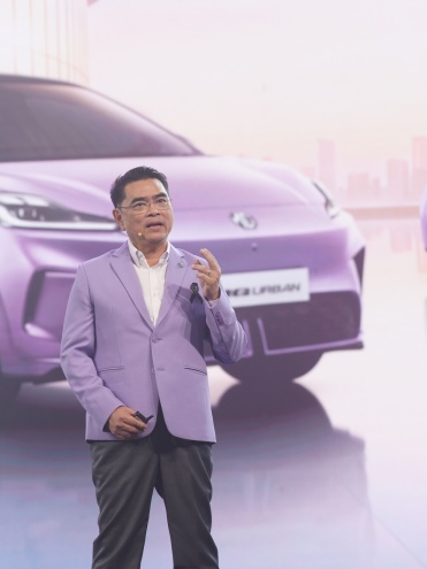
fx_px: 2731
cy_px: 283
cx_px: 45
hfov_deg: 8.9
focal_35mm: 166
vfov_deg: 11.9
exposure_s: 1/200
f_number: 3.5
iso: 400
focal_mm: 114
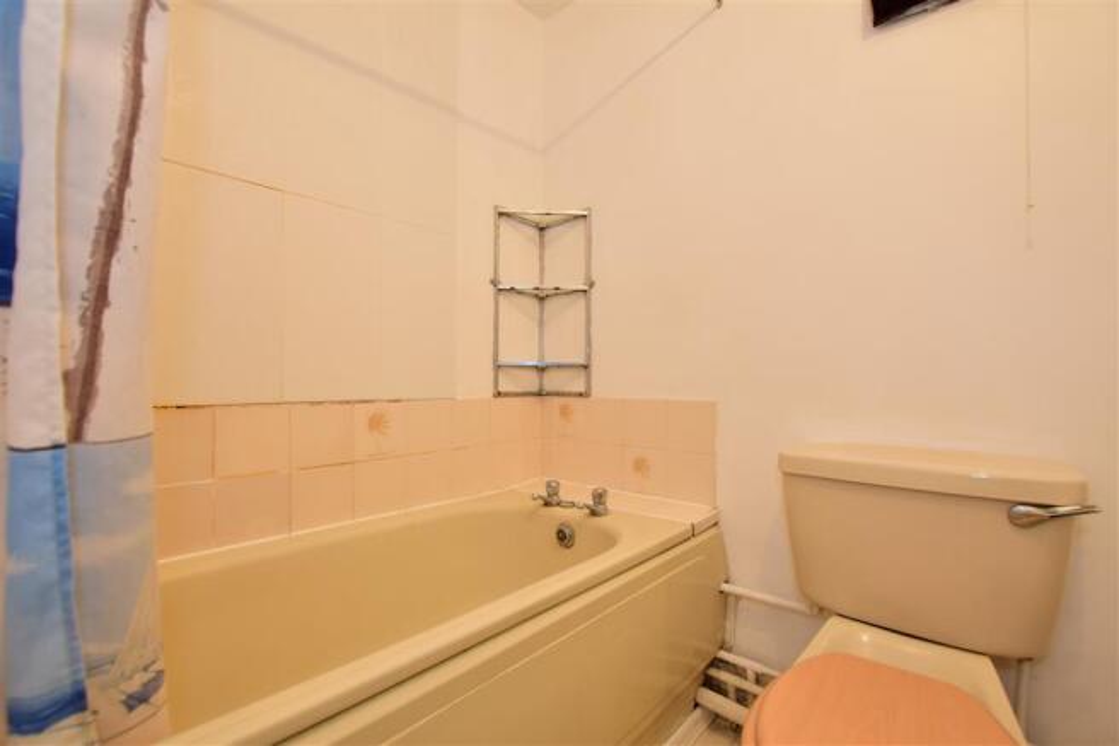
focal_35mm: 15
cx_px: 560
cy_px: 373
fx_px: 466
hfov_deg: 100.4
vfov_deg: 77.3
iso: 400
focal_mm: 10
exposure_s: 1/25
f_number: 8
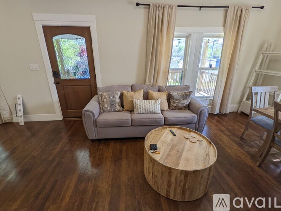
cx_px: 140
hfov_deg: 94.5
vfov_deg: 78.1
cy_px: 106
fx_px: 130
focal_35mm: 16
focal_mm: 2.22
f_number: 2.2
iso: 32
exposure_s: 1/120
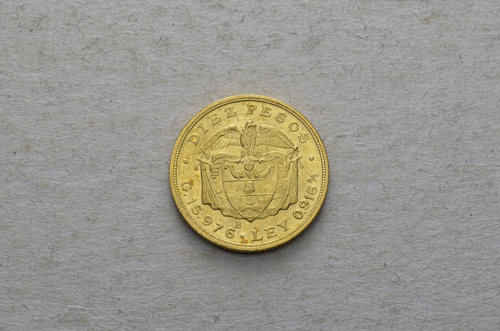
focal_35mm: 82
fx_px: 1143
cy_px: 166
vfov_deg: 16.5
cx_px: 250
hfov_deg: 24.7
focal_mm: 55
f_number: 14
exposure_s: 1/250
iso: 400
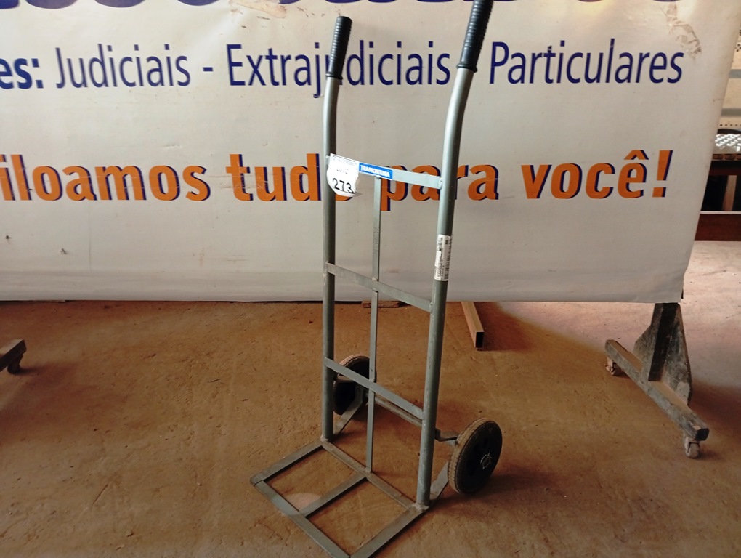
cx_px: 370
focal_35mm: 27
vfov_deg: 51.5
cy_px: 279
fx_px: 579
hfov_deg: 65.2
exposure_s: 1/20
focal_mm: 3.98
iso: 1030
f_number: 1.8
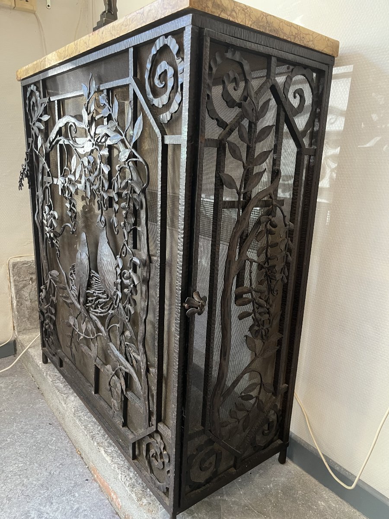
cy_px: 260
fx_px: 390
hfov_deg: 53.1
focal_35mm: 26
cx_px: 194
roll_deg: -2.0
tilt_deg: -16.4
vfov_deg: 67.3
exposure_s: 1/60
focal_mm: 5.1
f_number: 1.6
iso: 320
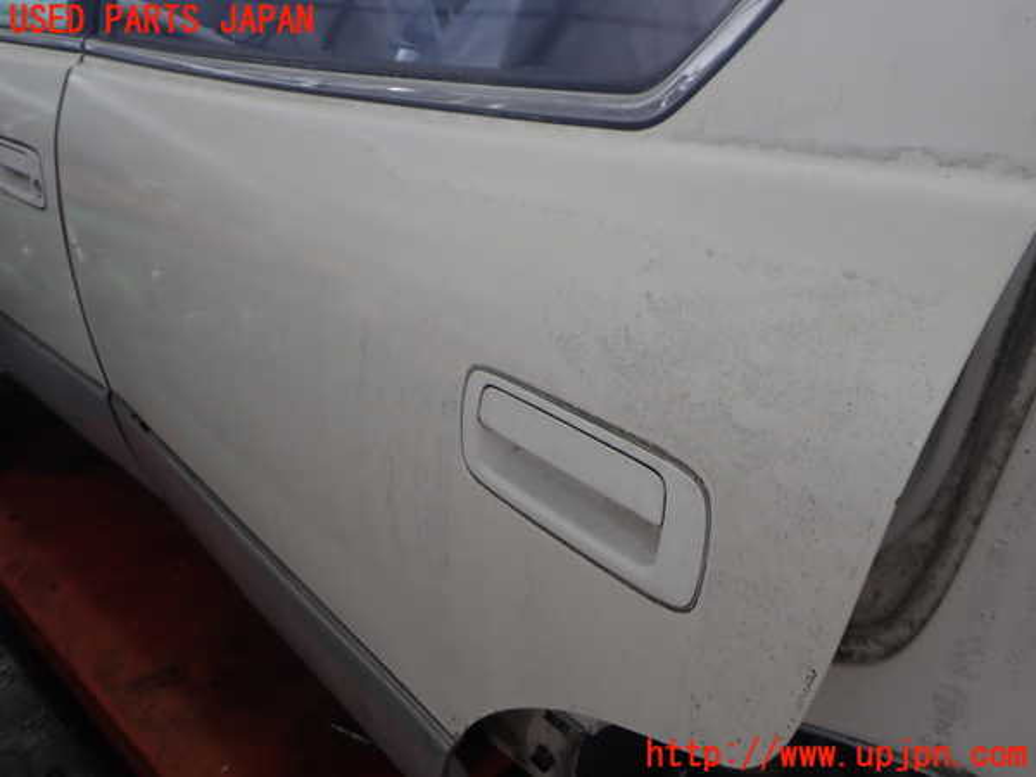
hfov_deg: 60.0
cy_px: 388
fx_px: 898
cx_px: 518
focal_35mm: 30
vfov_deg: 46.8
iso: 100
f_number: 2.3
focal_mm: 5.4
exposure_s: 1/160
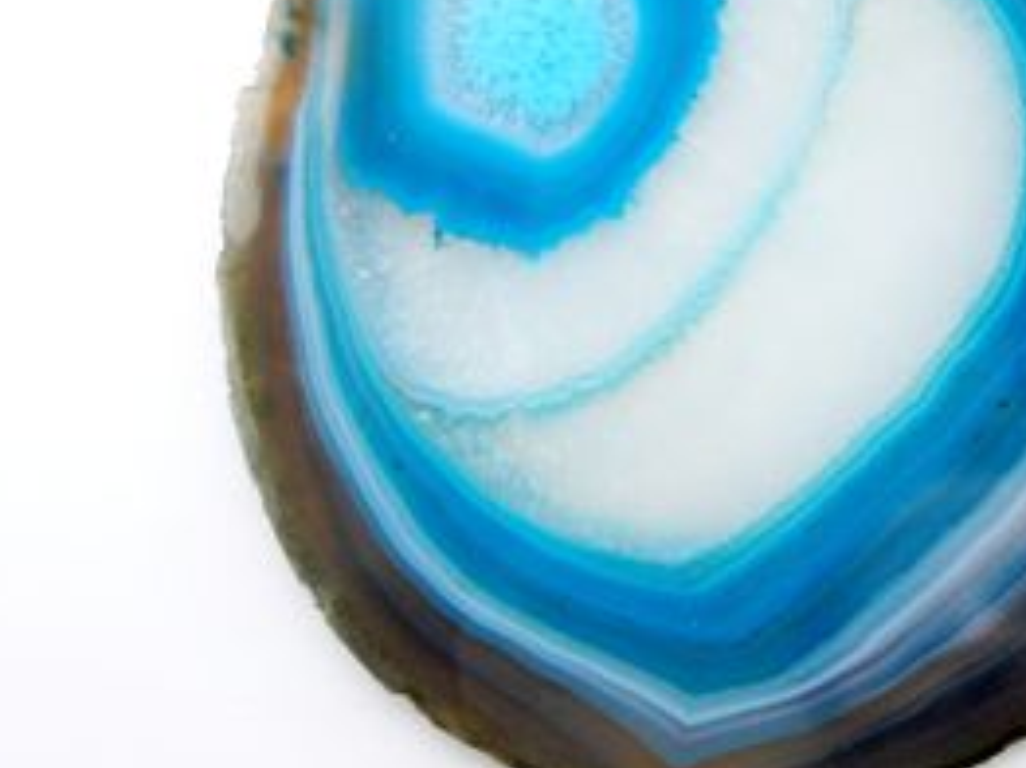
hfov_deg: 34.3
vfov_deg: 26.4
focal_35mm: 55
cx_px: 760
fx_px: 1629
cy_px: 266
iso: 400
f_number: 3.5
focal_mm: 5.4
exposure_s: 1/21.6
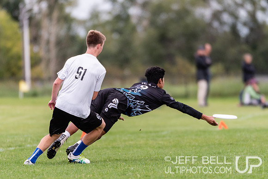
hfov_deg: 2.7
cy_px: 96
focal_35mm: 757
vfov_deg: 1.8
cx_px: 139
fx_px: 5638
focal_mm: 400
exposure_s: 1/1000
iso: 500
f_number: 4
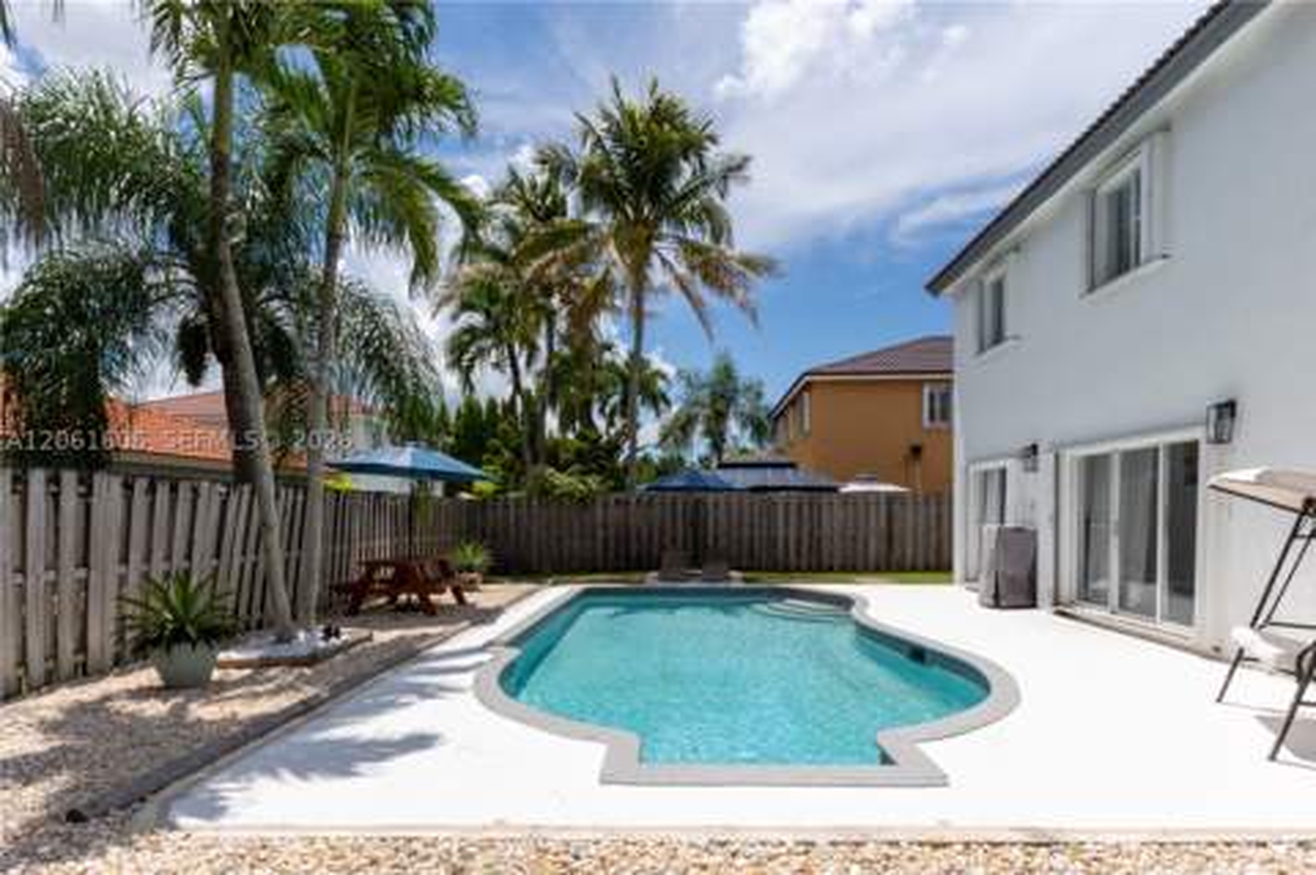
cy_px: 438
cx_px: 658
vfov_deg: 64.7
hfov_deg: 87.3
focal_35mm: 19
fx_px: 690
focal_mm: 12.6
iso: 100
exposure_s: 1/50
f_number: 22
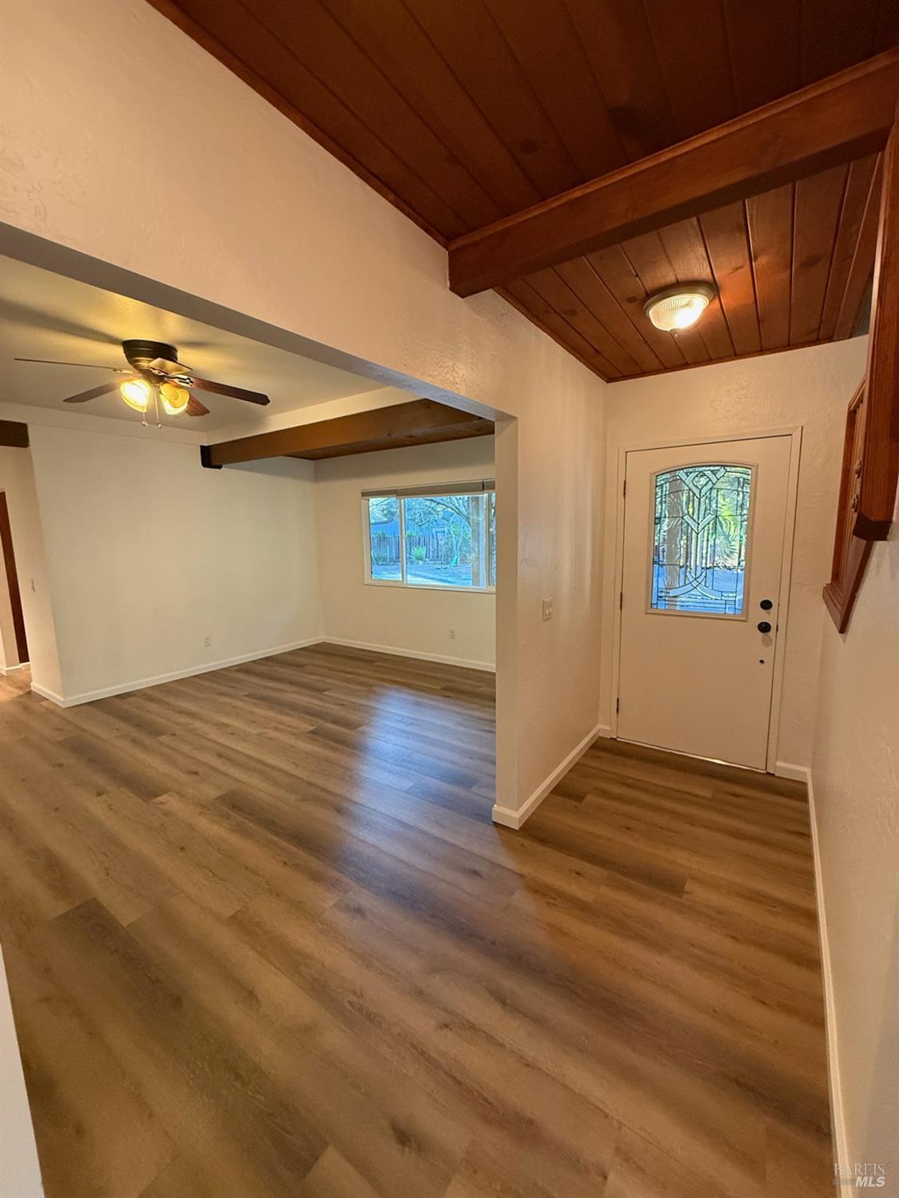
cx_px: 450
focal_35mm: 14
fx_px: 485
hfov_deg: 85.7
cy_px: 599
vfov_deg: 102.1
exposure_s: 1/60
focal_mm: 2.22
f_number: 2.2
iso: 500
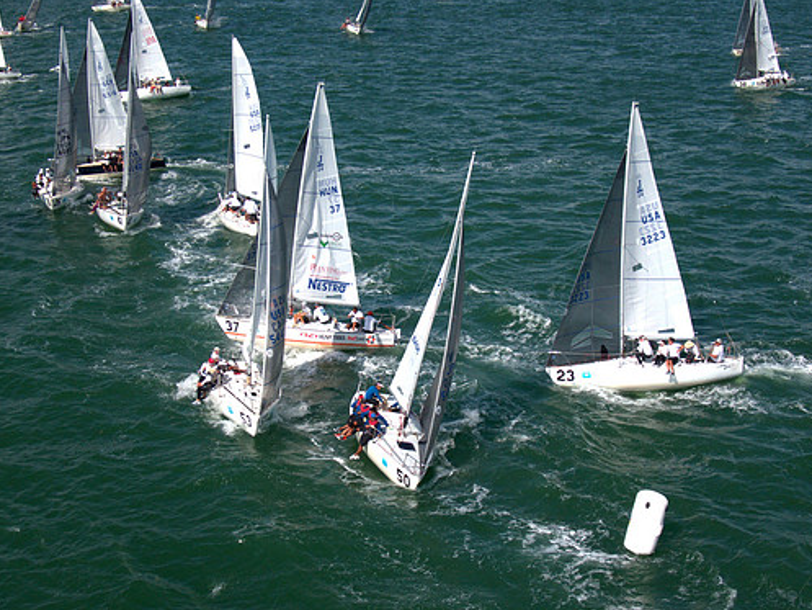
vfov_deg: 26.1
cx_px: 407
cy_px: 338
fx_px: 1314
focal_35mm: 56
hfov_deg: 34.3
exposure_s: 1/1600
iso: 100
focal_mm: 8.6
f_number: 3.8
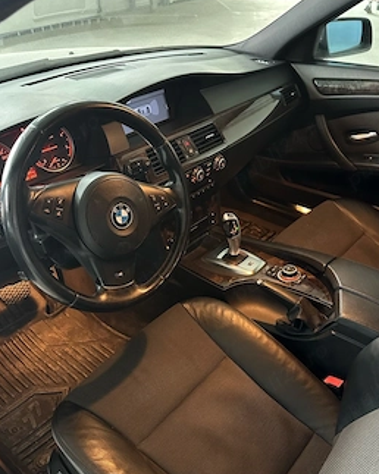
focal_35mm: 29
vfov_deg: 60.0
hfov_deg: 49.9
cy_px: 283
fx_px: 407
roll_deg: -1.0
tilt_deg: -39.9
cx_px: 195
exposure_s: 1/30
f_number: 1.78
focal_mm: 6.86
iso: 1250
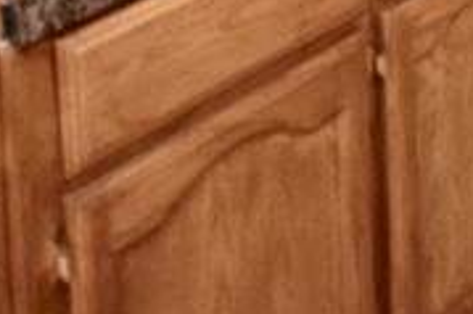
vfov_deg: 11.9
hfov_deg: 23.2
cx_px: 404
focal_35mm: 86
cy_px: -507
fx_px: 1129
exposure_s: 1/5
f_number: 4
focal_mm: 10
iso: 800
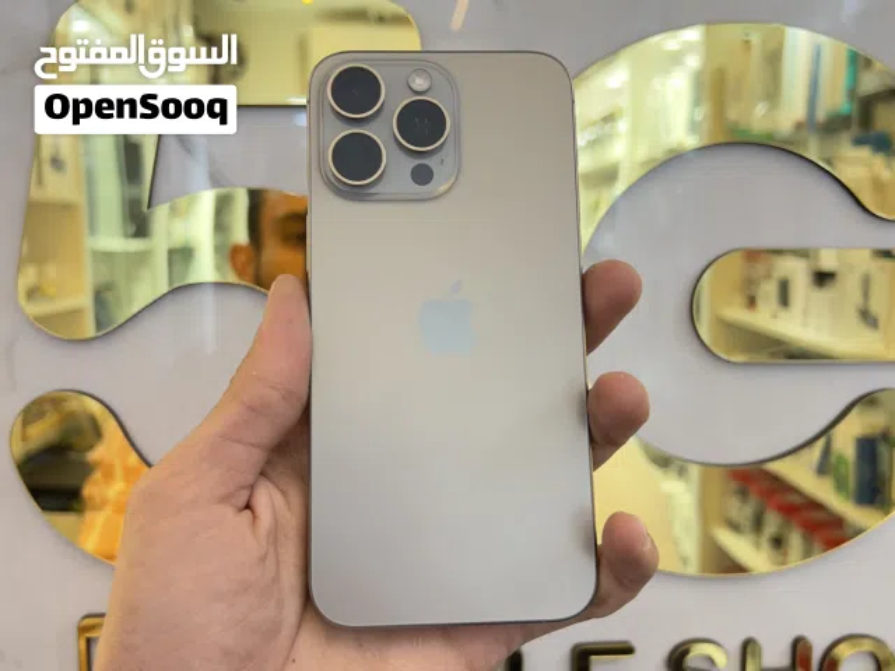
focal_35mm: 26
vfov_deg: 53.1
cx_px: 448
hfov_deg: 67.3
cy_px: 336
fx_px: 672
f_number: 1.5
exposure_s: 1/100
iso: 125
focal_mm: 5.7
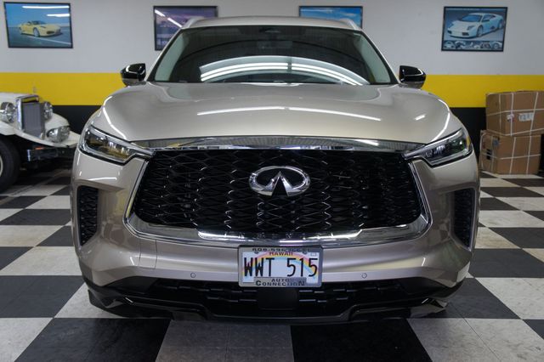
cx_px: 272
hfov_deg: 57.2
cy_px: 181
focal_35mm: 33
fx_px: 498
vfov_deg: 39.9
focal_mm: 22
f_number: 4
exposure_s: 1/40
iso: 200
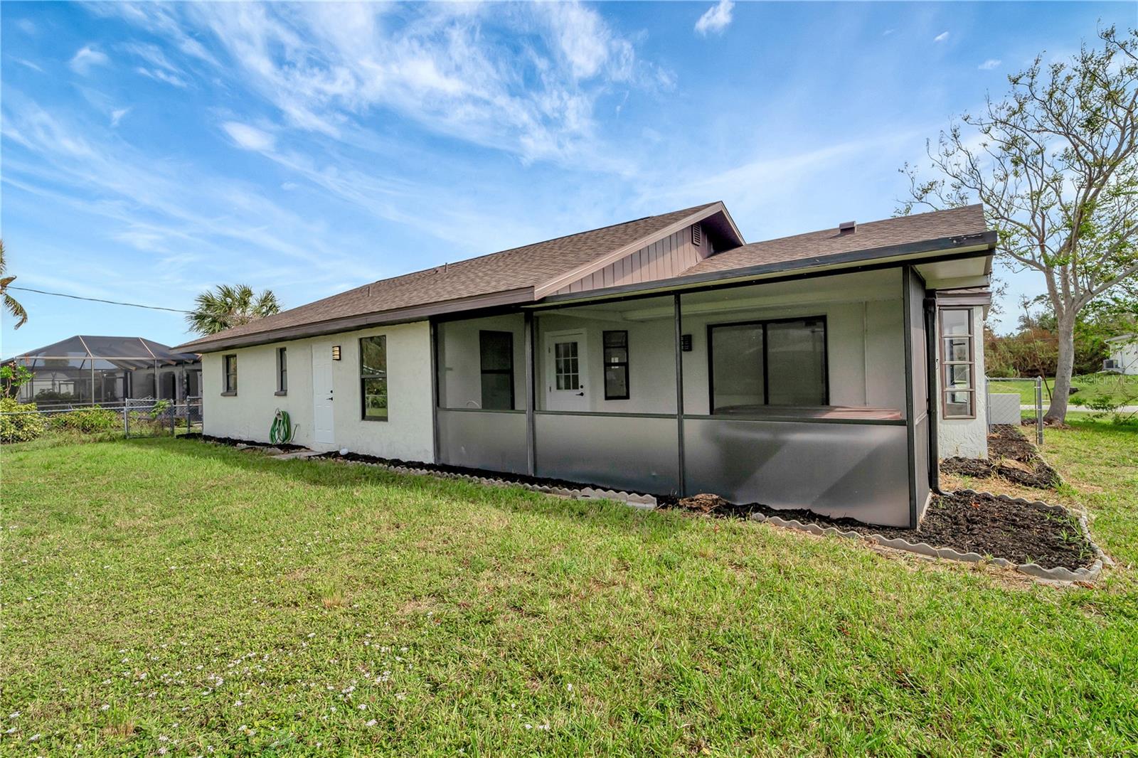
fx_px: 442
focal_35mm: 14
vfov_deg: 81.2
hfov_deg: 104.3
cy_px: 379
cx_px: 569
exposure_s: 1/800
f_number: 9
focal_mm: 14
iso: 250
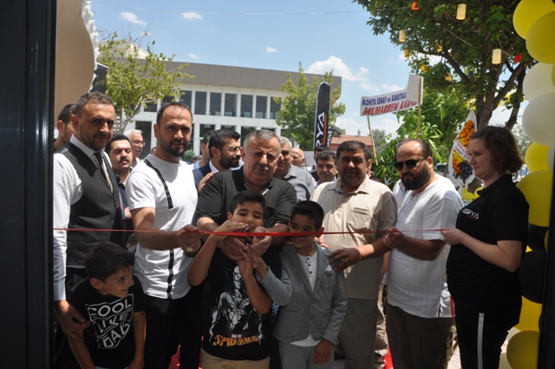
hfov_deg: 67.4
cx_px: 278
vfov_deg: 47.8
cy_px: 184
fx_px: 416
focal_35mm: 27
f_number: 10
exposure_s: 1/200
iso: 200
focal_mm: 18
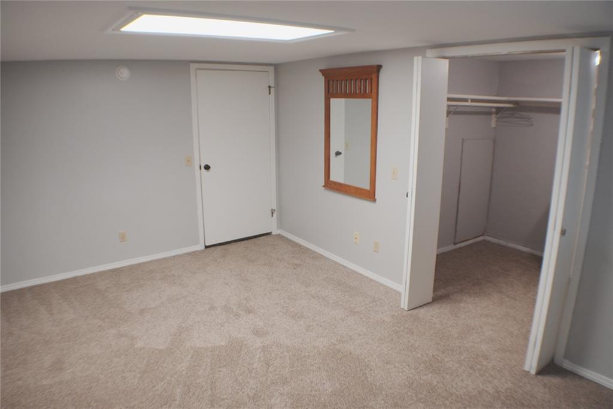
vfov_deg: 41.1
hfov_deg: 58.7
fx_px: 545
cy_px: 204
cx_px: 306
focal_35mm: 32
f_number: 5.6
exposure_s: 1/80
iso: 1000
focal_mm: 32
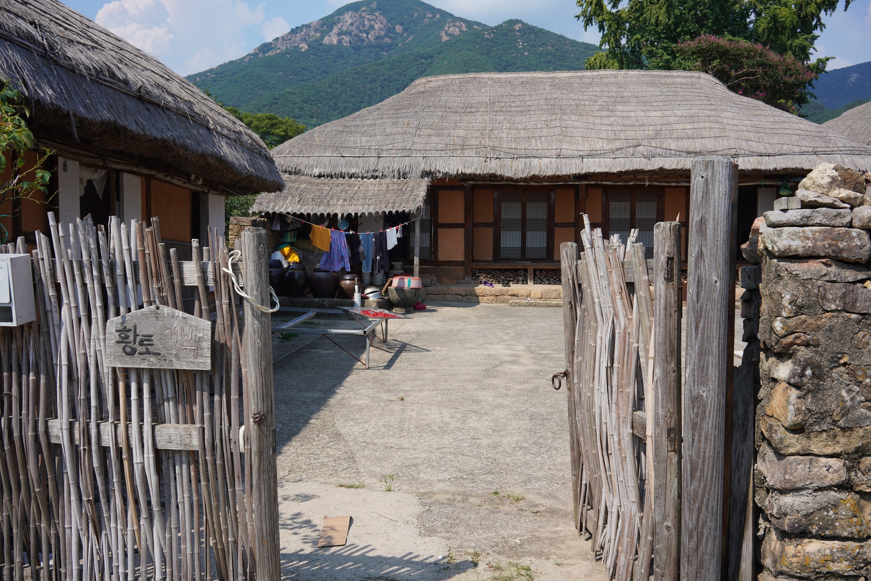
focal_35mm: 35
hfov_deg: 54.4
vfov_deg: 37.9
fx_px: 847
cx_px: 436
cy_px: 290
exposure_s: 1/100
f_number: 13
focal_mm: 35
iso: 100
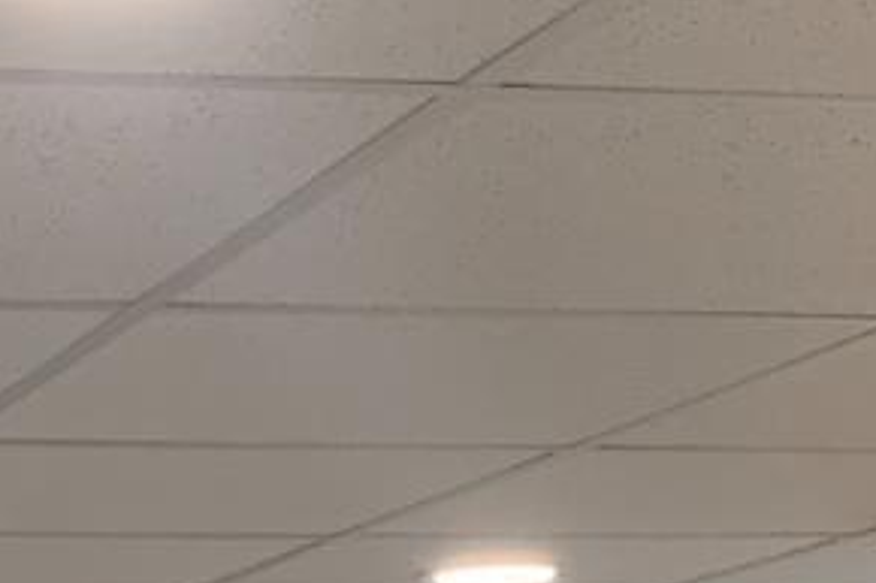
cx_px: -323
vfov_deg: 9.3
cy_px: 1115
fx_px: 3405
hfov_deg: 14.0
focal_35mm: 140
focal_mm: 4.25
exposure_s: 1/60
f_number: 1.8
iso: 160
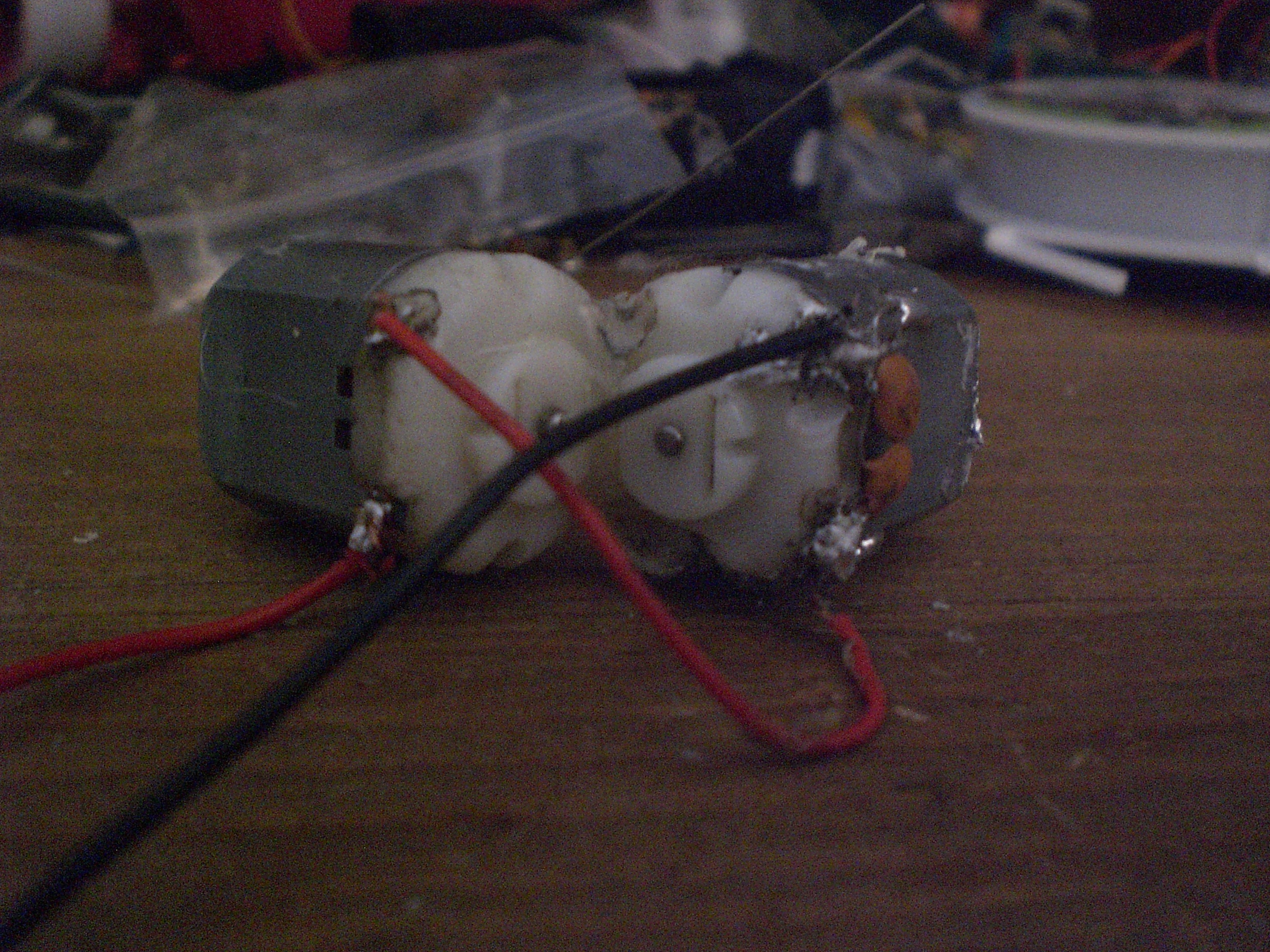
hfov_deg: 49.0
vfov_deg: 37.7
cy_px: 476
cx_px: 635
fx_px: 1394
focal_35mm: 38
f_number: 3.1
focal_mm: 6.3
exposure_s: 1/15
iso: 800
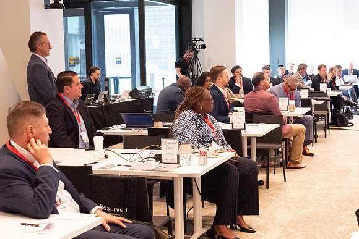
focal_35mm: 66
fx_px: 658
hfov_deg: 30.5
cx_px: 180
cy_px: 120
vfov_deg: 20.6
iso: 12800
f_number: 8
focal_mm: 44
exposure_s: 1/100
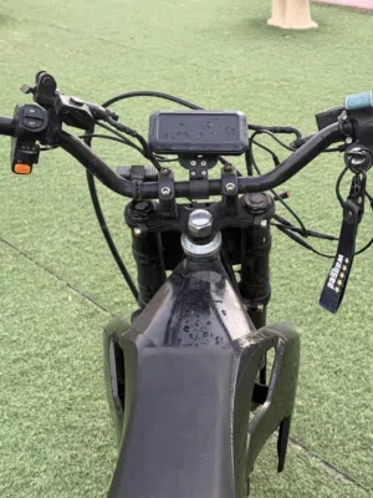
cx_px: 186
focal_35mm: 48
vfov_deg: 39.7
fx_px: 690
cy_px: 249
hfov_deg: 30.3
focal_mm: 6.76
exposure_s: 1/59
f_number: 1.78
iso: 250
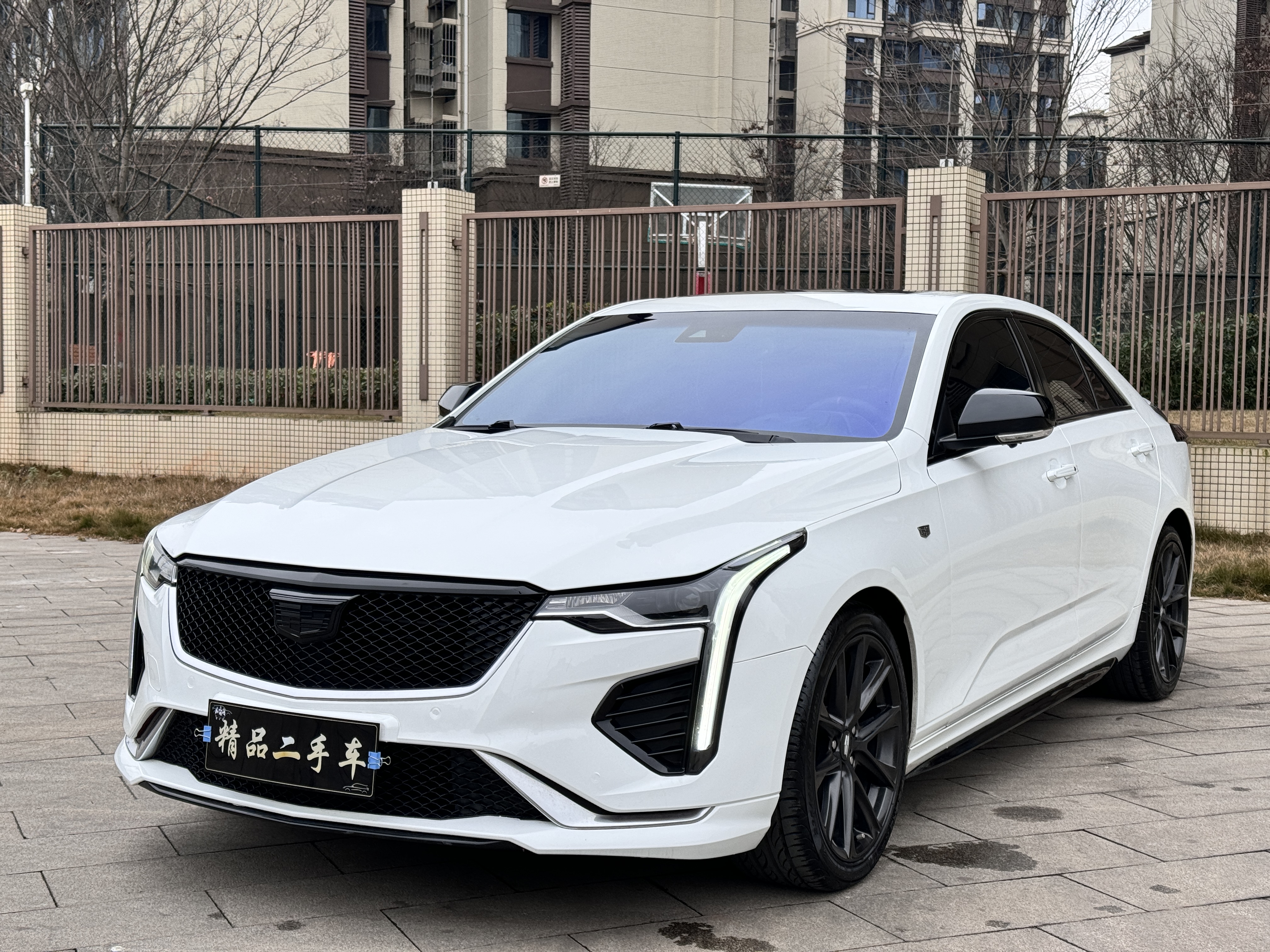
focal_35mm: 48
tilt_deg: -3.0
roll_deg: -0.7
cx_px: 635
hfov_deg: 39.7
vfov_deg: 30.3
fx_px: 1761
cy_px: 476
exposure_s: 1/913
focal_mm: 6.76
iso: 64
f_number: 1.78
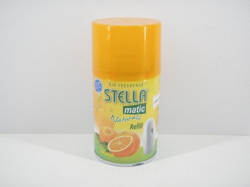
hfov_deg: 37.5
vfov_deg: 28.6
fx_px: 368
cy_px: 94
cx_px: 125
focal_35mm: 51
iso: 200
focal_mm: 9.13
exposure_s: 1/25
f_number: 4
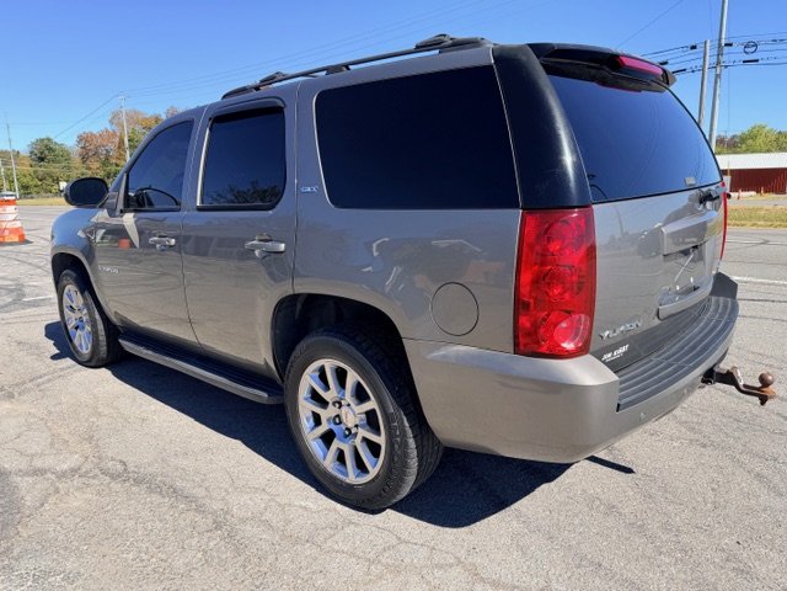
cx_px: 394
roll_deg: +1.3
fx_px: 546
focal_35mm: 24
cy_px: 296
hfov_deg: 71.6
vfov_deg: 56.8
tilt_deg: -12.1
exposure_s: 1/2445
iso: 80
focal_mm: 6.76
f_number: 1.78
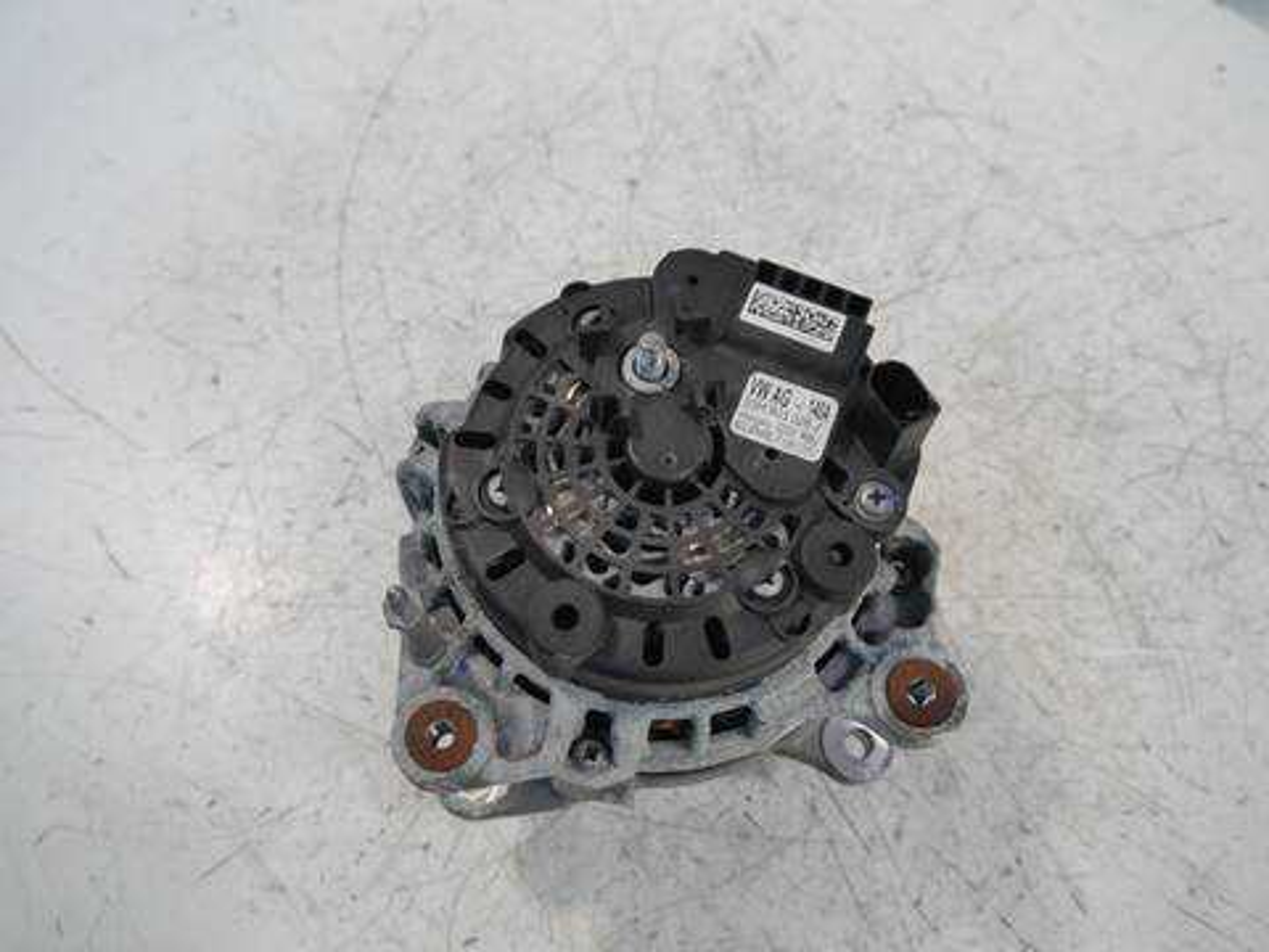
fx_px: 1026
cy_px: 476
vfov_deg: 49.7
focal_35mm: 28
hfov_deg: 63.4
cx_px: 634
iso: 640
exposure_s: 1/125
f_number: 3.5
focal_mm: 14
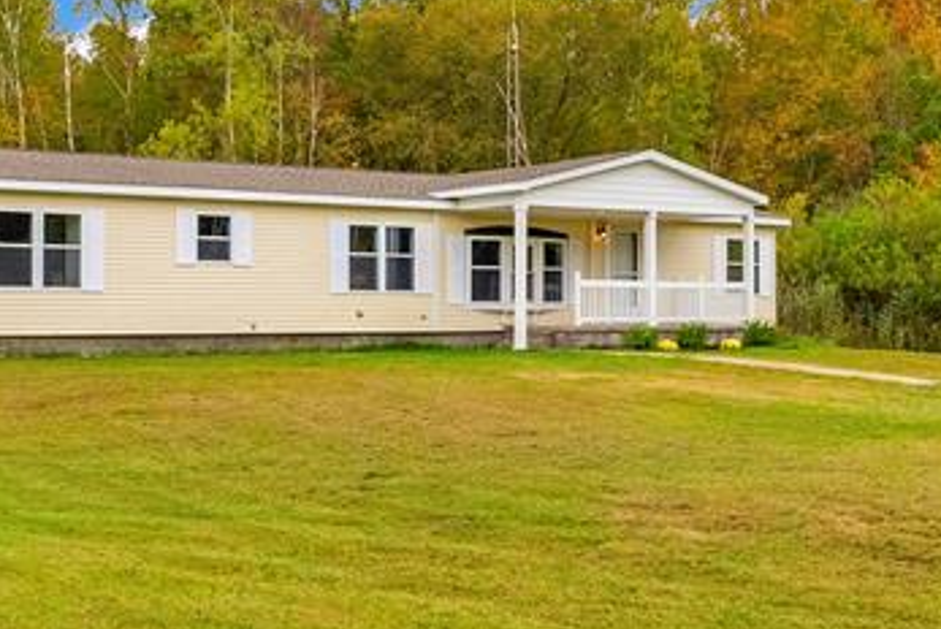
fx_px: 1543
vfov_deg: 23.0
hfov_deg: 33.9
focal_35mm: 59
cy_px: 308
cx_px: 428
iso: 1600
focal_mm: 20
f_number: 8
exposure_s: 1/400
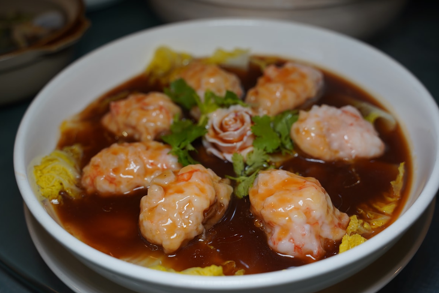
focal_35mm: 42
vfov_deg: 31.9
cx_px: 223
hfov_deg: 46.4
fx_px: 512
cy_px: 144
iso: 100
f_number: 4
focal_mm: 41
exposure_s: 1/60
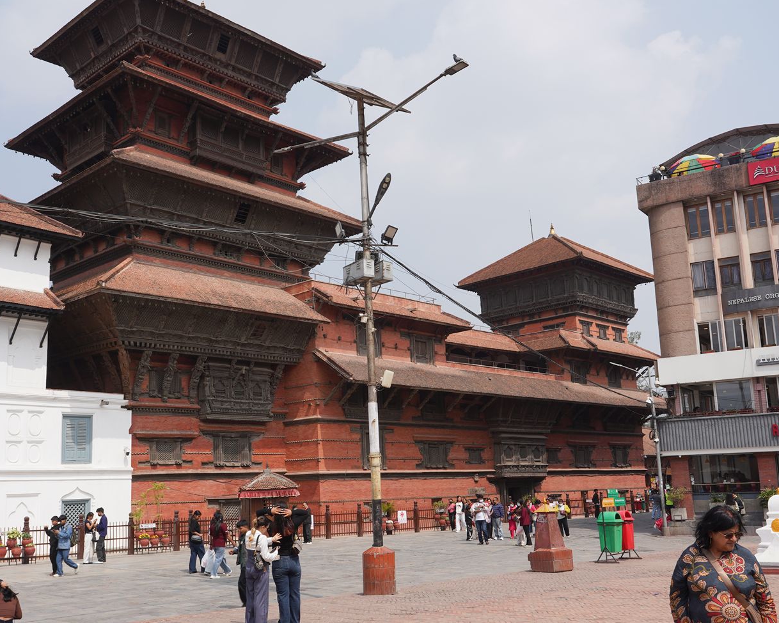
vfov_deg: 40.1
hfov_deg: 49.0
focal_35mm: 37
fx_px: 853
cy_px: 333
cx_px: 349
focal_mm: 24
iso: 100
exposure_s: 1/125
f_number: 14
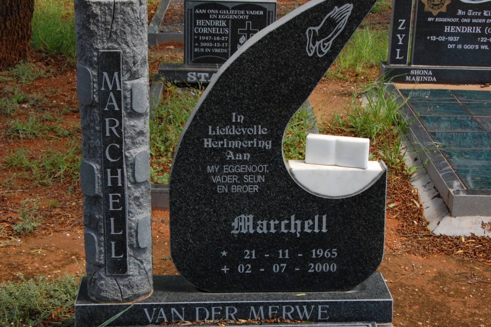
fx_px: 940
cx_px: 246
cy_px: 164
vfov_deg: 19.7
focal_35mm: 69
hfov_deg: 29.3
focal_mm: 46
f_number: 18
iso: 400
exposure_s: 1/60
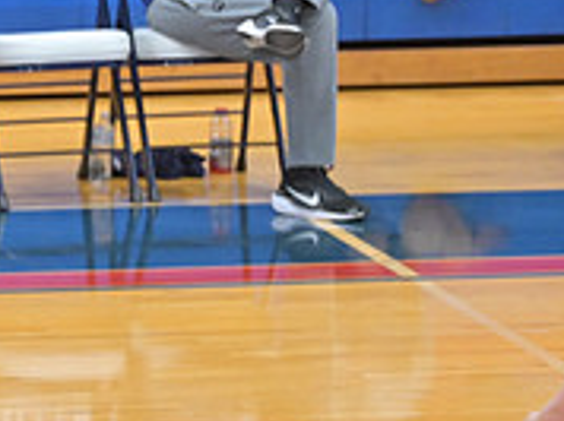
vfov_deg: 2.4
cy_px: 187
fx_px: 10218
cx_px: -333
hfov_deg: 3.2
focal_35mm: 628
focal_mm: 200
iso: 4000
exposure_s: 1/400
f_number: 4
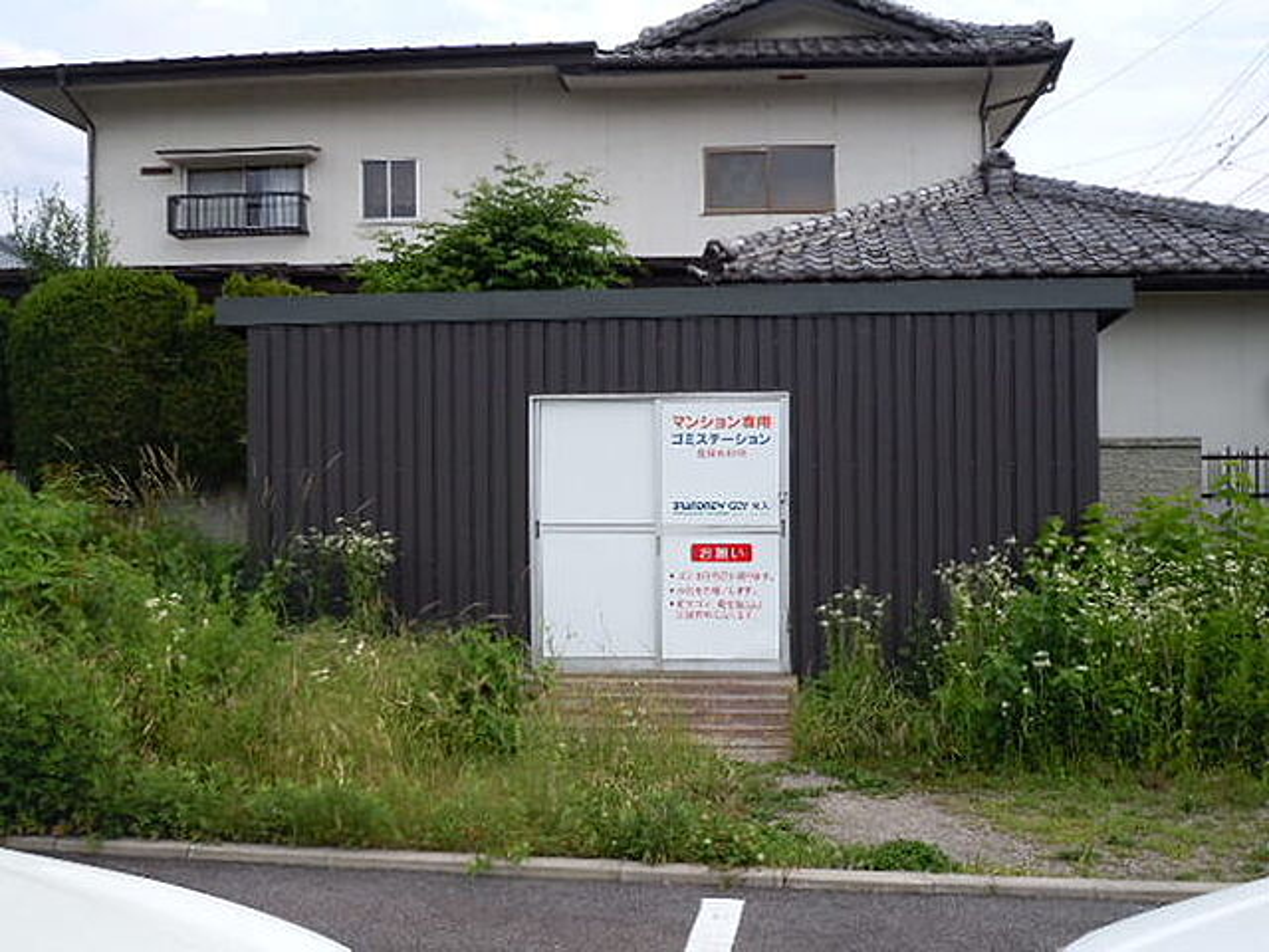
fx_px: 1430
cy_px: 476
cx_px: 634
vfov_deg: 36.8
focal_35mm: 39
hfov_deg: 47.9
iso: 100
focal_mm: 6.9
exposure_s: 1/400
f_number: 4.3
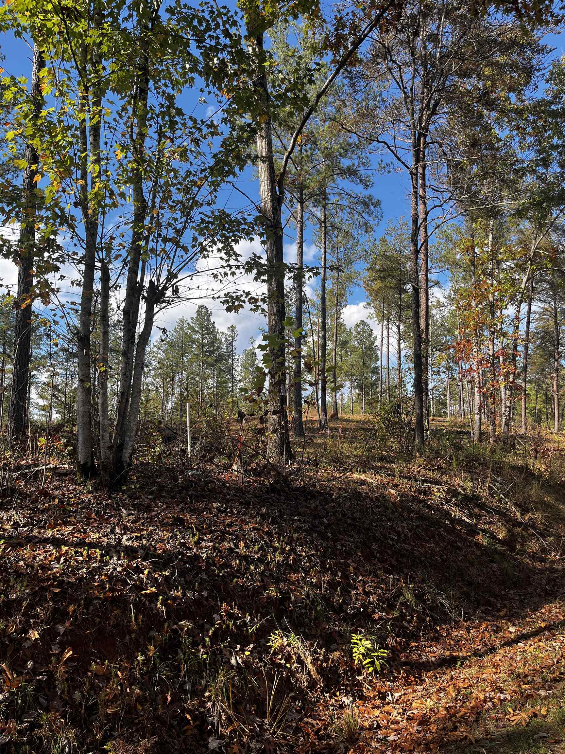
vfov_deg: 67.3
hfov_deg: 53.1
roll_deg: -0.5
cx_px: 282
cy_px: 377
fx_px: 566
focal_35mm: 26
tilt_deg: +7.3
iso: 50
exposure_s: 1/1028
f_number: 1.6
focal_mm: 5.1
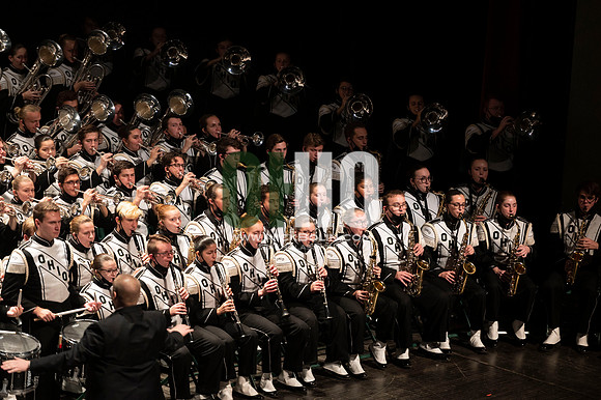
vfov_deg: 6.9
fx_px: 3337
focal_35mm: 200
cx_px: 300
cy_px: 200
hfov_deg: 10.3
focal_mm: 200
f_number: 2.8
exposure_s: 1/500
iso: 2500
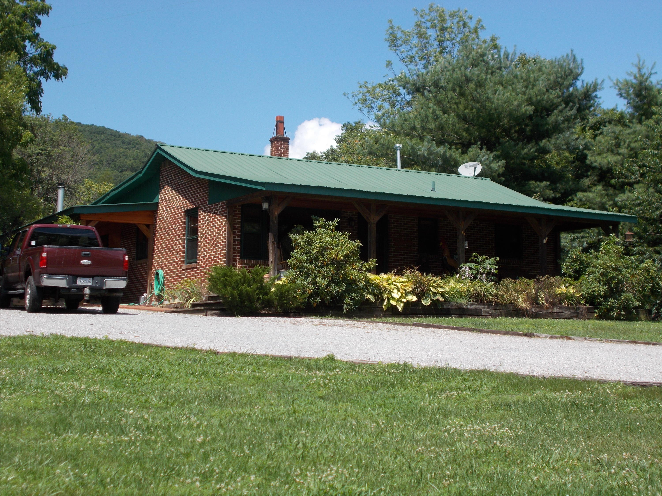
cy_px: 248
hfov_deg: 33.2
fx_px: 1109
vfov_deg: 25.2
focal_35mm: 58
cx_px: 331
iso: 80
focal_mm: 10.3
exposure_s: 1/400
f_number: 4.9
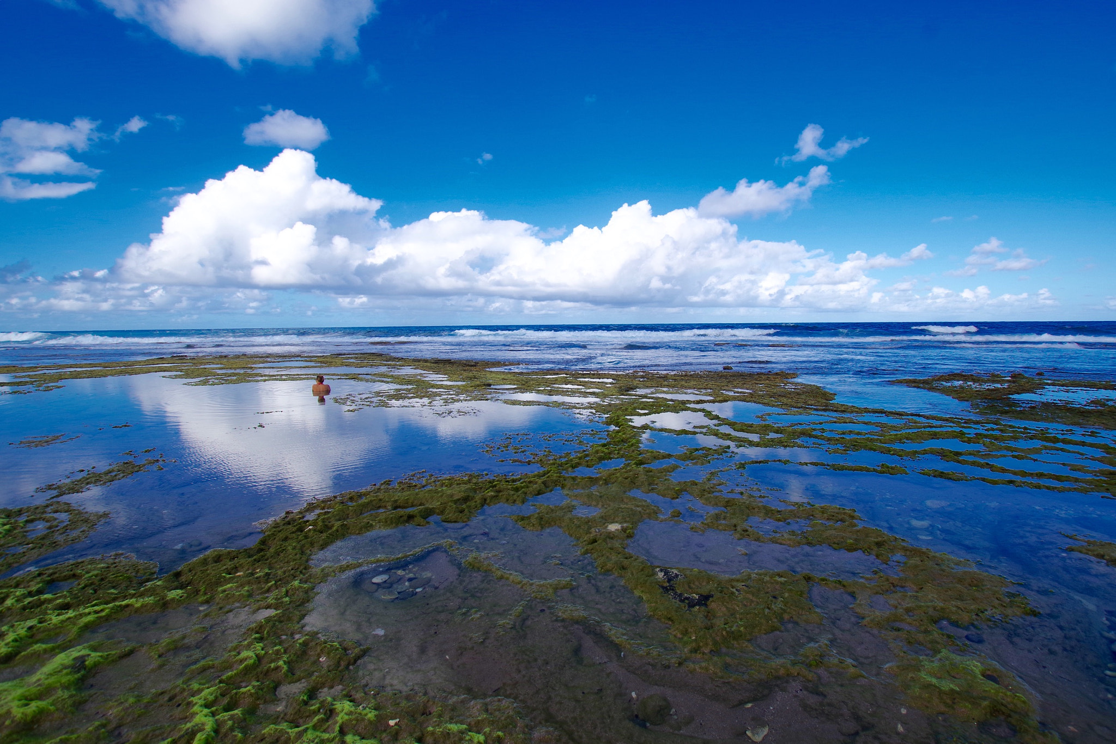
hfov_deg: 100.4
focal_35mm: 15
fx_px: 465
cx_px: 558
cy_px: 372
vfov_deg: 77.3
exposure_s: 1/800
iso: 200
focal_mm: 10
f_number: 5.6
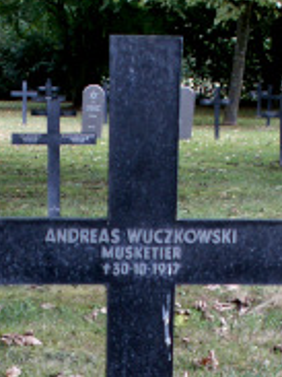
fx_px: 1000
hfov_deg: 16.0
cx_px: 146
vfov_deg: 20.3
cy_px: 414
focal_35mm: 92
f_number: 3.2
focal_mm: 5.86
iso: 50
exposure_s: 1/40
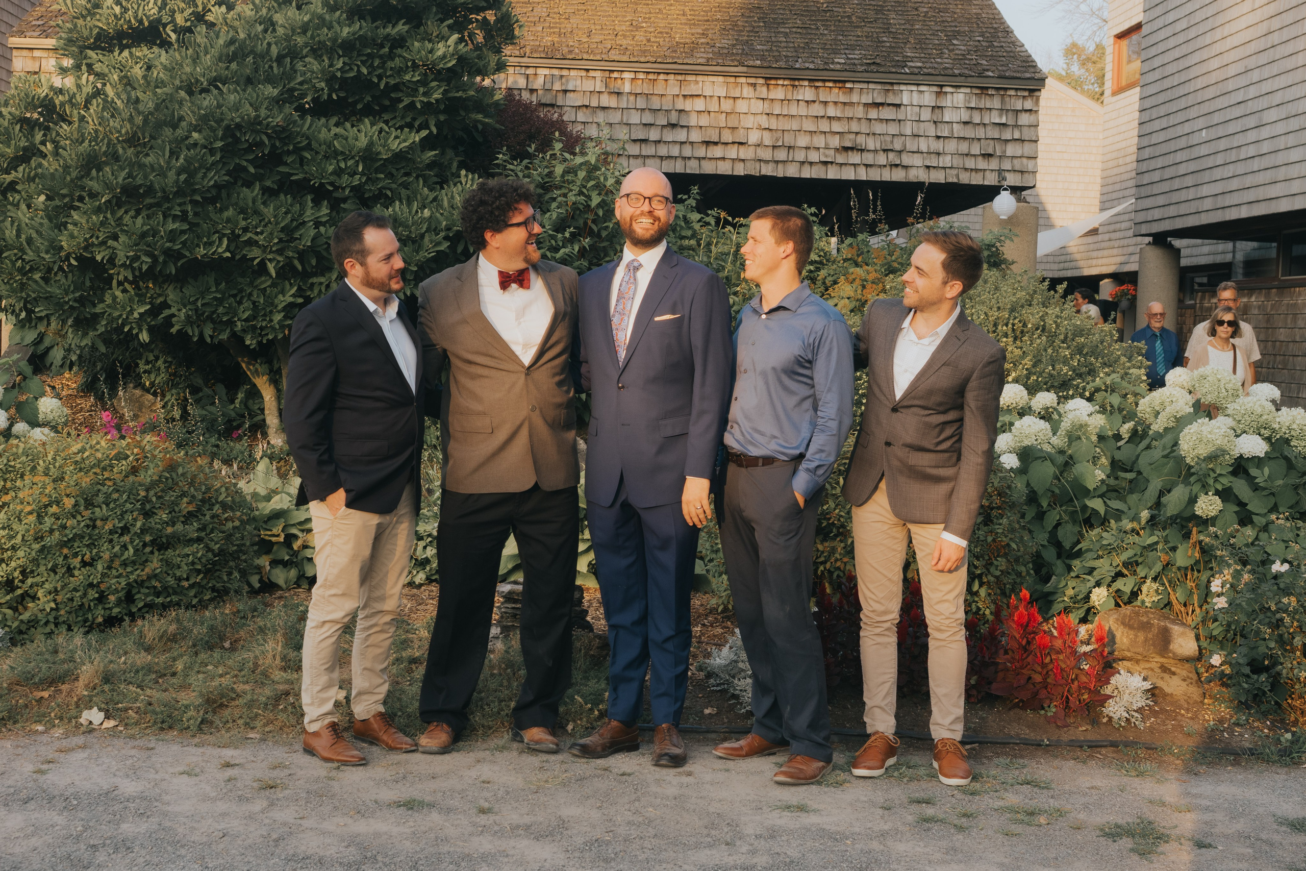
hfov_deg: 42.9
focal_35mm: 46
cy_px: 436
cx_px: 653
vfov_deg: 29.4
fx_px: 1660
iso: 200
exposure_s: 1/200
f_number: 5
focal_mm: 22
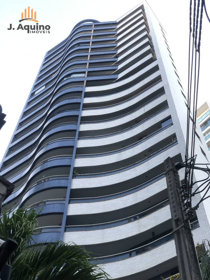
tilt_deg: +58.4
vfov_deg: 36.8
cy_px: 140
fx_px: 421
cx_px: 105
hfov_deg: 28.0
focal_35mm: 52
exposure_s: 1/60
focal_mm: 6
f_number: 2.4
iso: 16
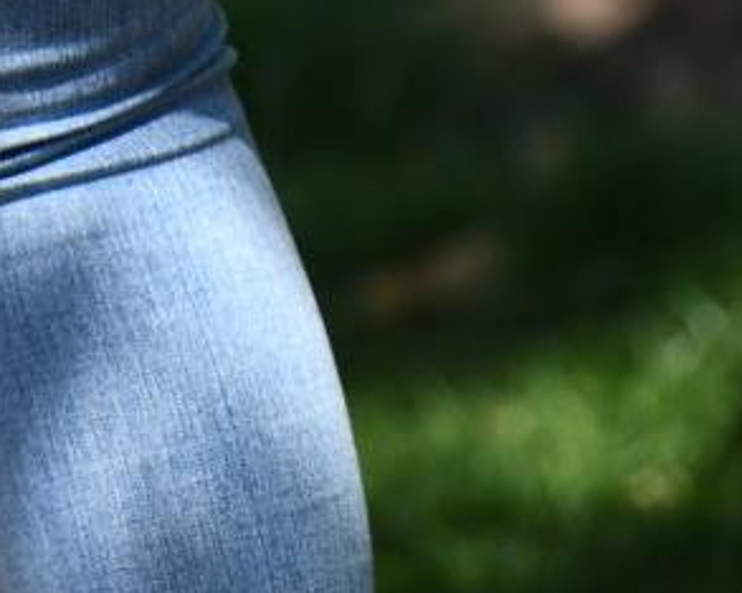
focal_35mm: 1371
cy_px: -936
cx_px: -571
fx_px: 30088
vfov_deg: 1.1
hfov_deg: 1.4
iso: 250
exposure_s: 1/1600
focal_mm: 185
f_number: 3.5
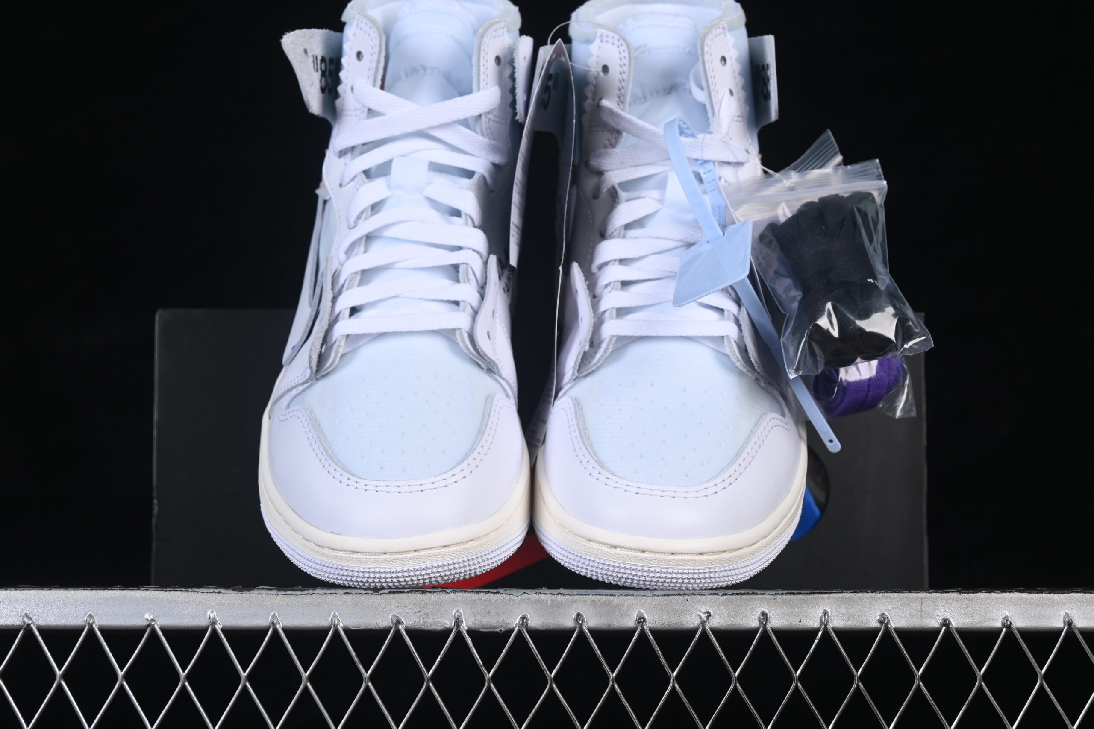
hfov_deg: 27.0
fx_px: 2279
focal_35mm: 75
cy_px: 364
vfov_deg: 18.2
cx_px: 547
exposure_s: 1/100
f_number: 8
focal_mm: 50
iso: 160
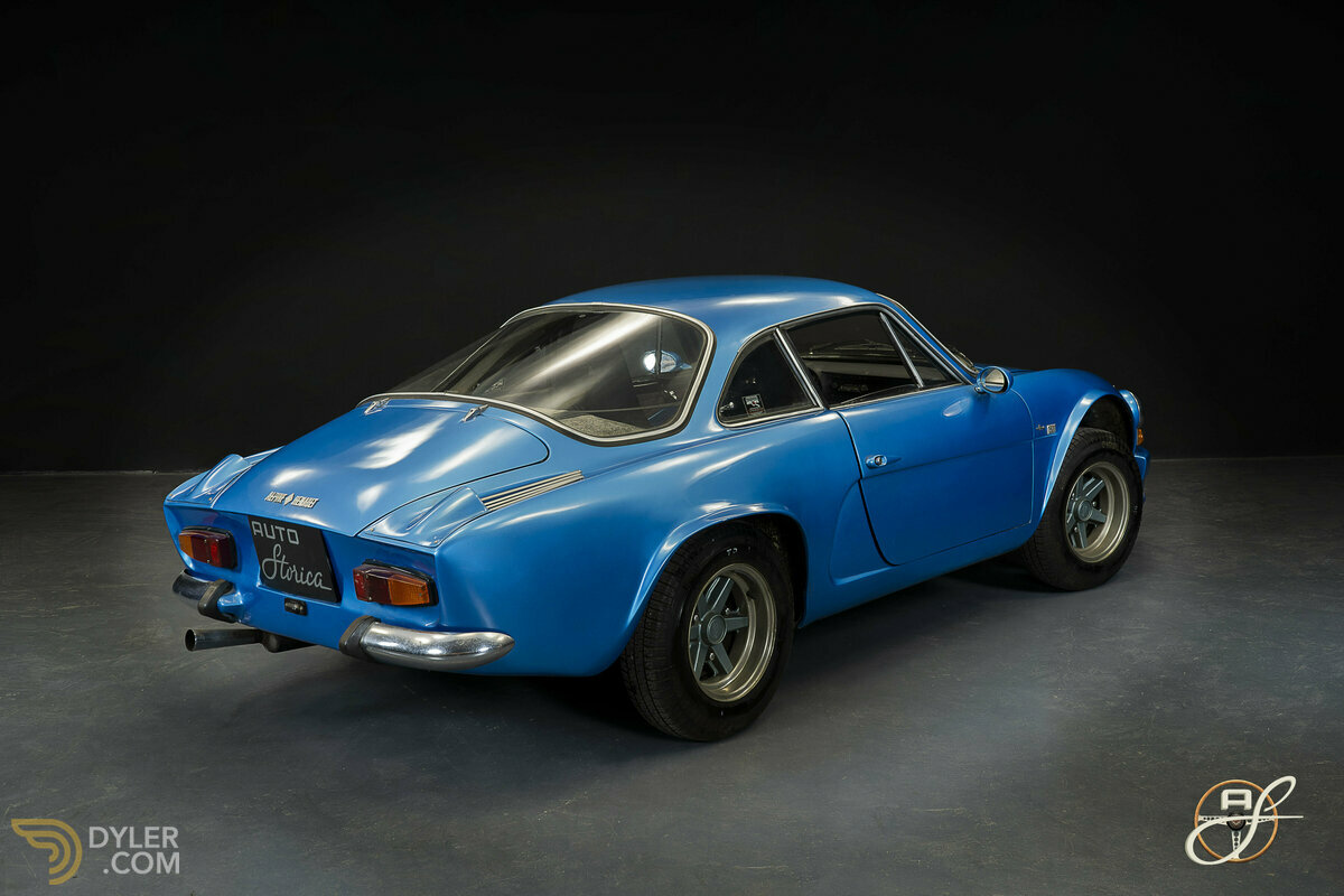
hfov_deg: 49.6
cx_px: 672
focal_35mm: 39
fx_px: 1456
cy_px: 448
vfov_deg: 34.2
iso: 250
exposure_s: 1/2.5
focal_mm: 39
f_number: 9
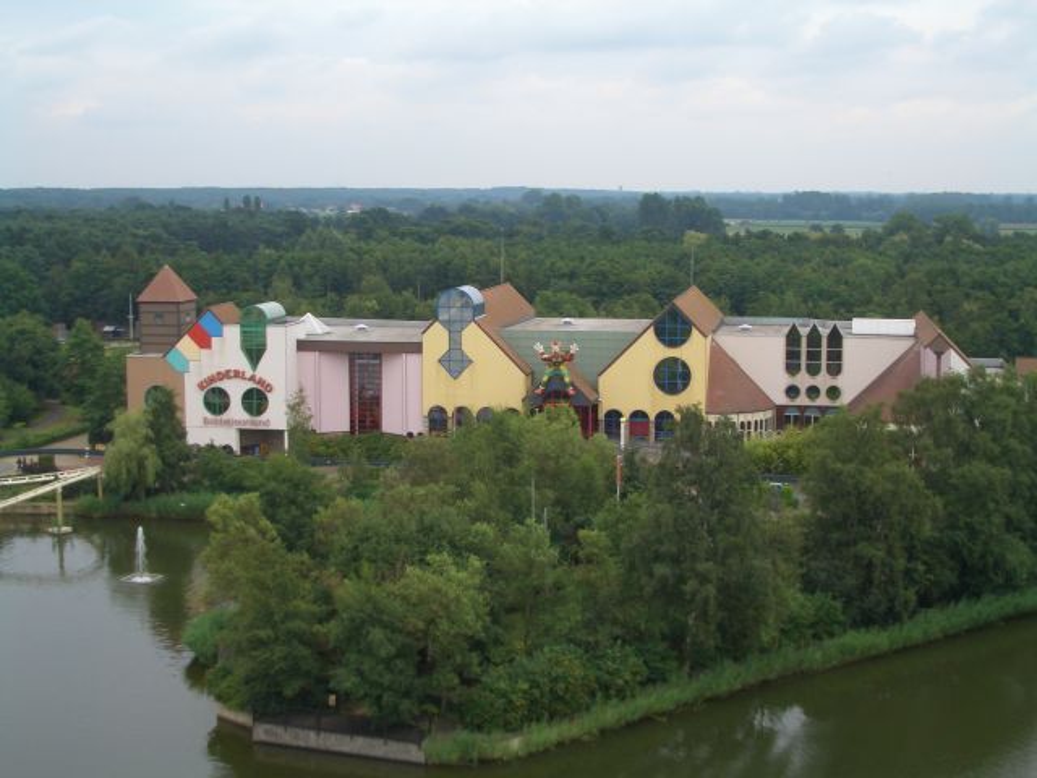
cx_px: 518
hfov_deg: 38.9
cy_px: 389
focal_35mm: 49
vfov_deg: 29.7
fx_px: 1468
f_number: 5
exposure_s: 1/160
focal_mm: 8.2
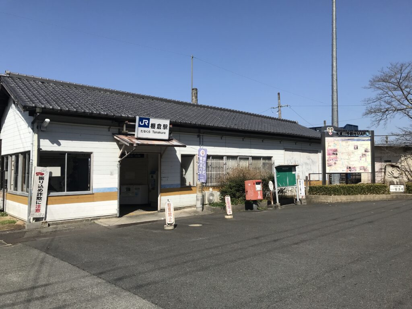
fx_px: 333
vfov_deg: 49.7
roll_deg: -0.1
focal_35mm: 28
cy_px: 154
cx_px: 206
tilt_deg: +3.2
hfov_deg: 63.4
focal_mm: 3.99
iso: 20
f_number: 1.8
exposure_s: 1/3690
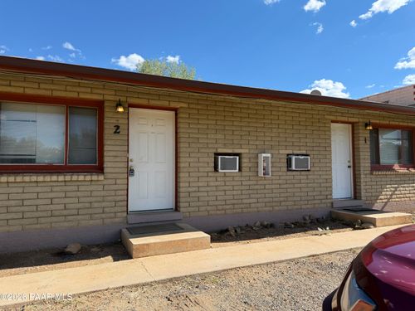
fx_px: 288
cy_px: 156
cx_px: 208
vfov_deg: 56.8
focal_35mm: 24
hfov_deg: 71.6
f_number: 1.78
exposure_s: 1/3759
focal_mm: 6.76
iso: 100
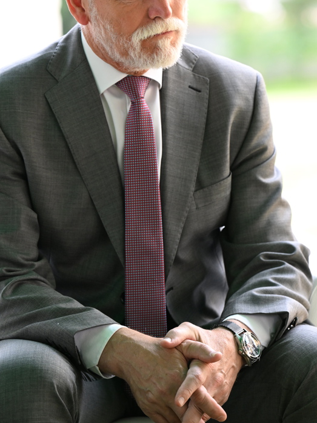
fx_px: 2615
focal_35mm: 214
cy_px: 146
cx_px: 127
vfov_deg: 9.2
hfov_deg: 6.9
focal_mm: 150
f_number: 4.5
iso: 2000
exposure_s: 1/1000
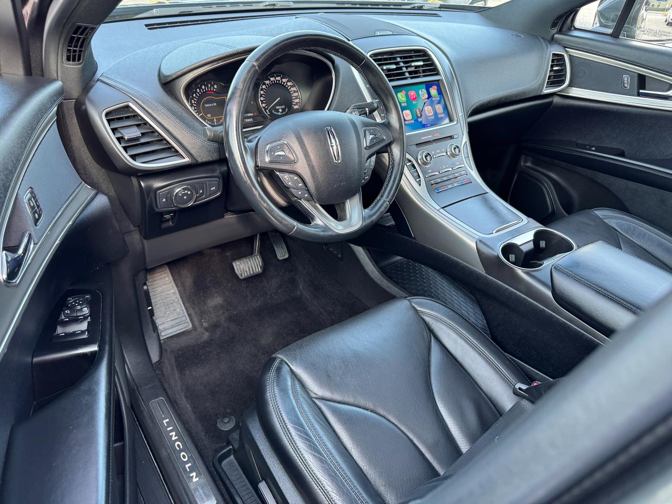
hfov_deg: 71.6
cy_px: 252
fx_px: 466
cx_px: 336
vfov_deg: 56.8
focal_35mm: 24
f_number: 1.78
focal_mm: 6.76
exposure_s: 1/121
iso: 200
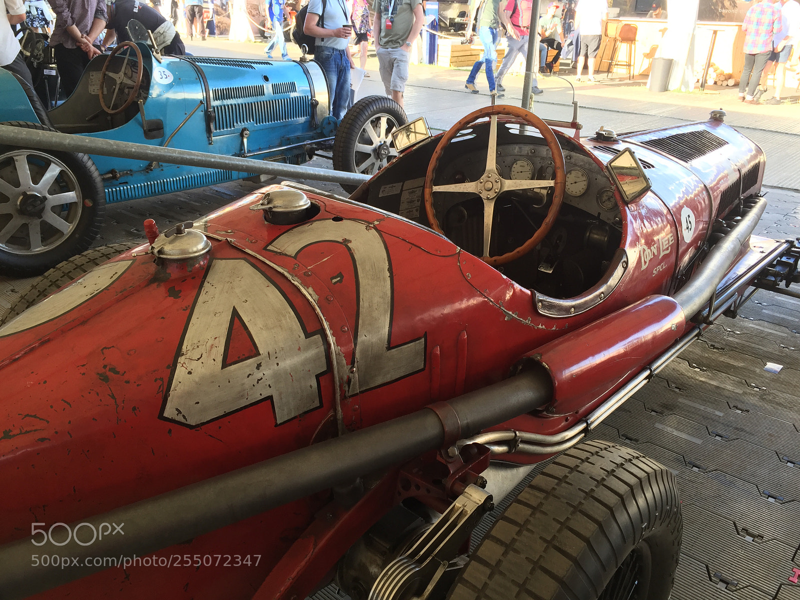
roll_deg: -1.2
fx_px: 670
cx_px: 400
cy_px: 300
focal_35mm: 29
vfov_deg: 48.2
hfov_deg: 61.7
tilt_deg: -21.3
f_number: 2.2
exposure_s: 1/100
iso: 40
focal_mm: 4.15
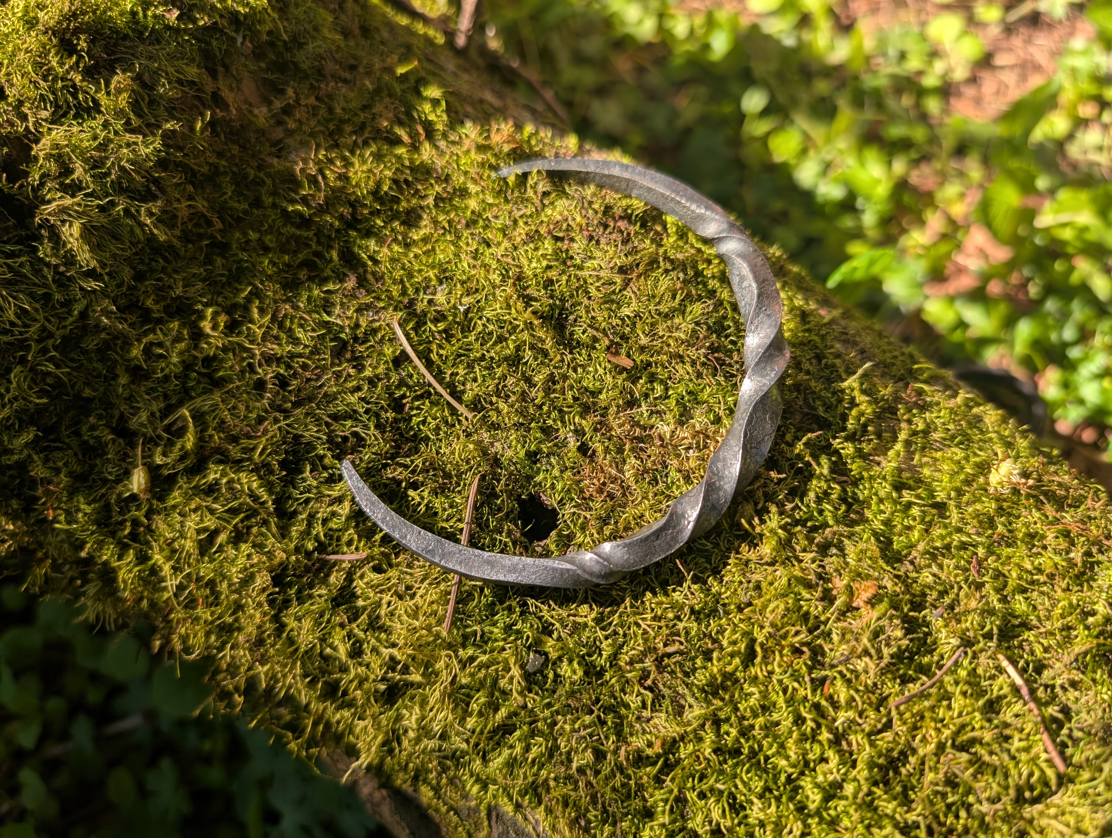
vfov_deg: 56.9
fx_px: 772
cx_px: 556
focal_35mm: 24
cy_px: 419
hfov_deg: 71.5
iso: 20
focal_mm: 6.9
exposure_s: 1/265
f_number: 1.68
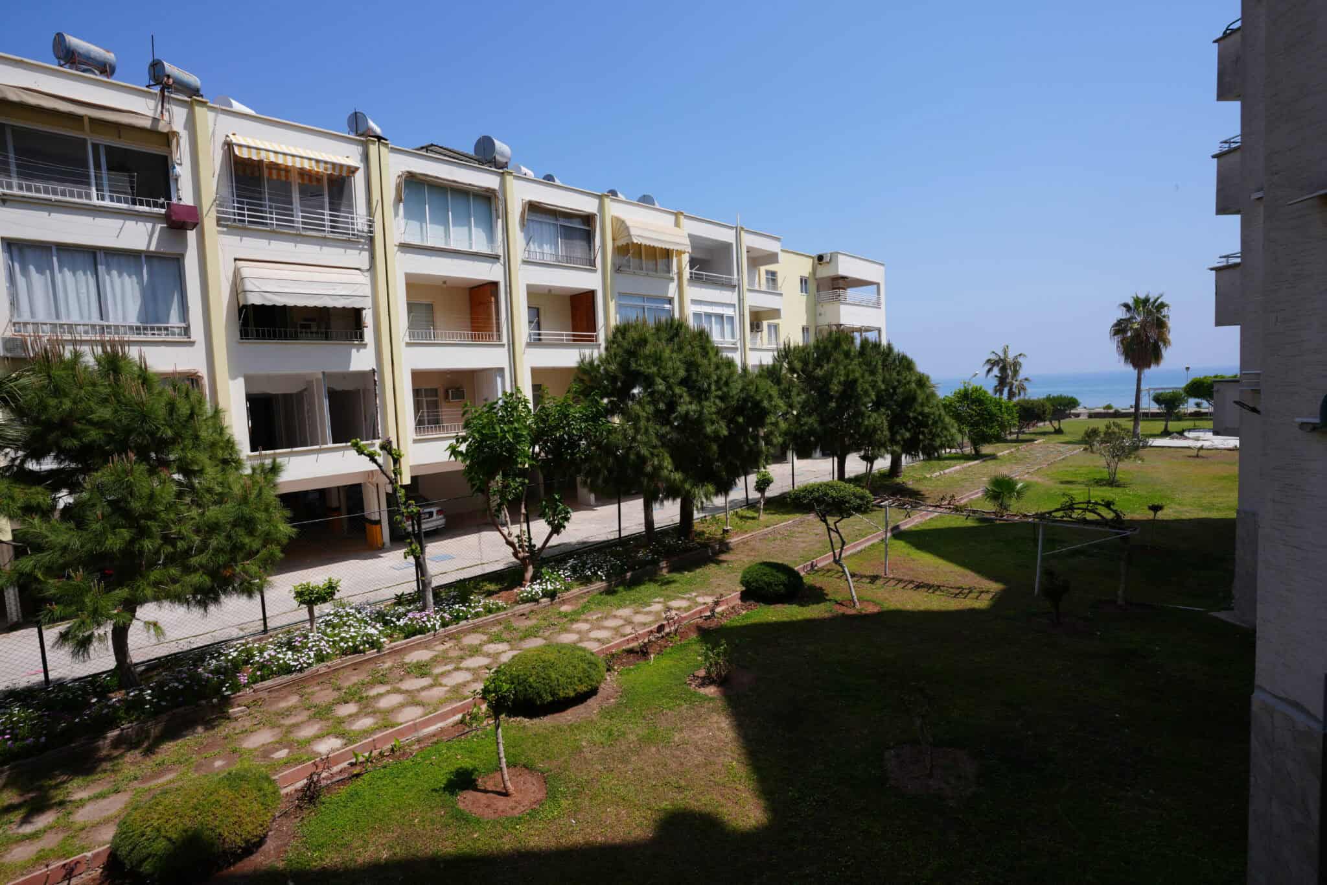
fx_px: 627
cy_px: 442
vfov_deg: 70.4
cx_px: 664
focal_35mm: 17
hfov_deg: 93.3
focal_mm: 17
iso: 100
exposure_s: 1/200
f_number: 10
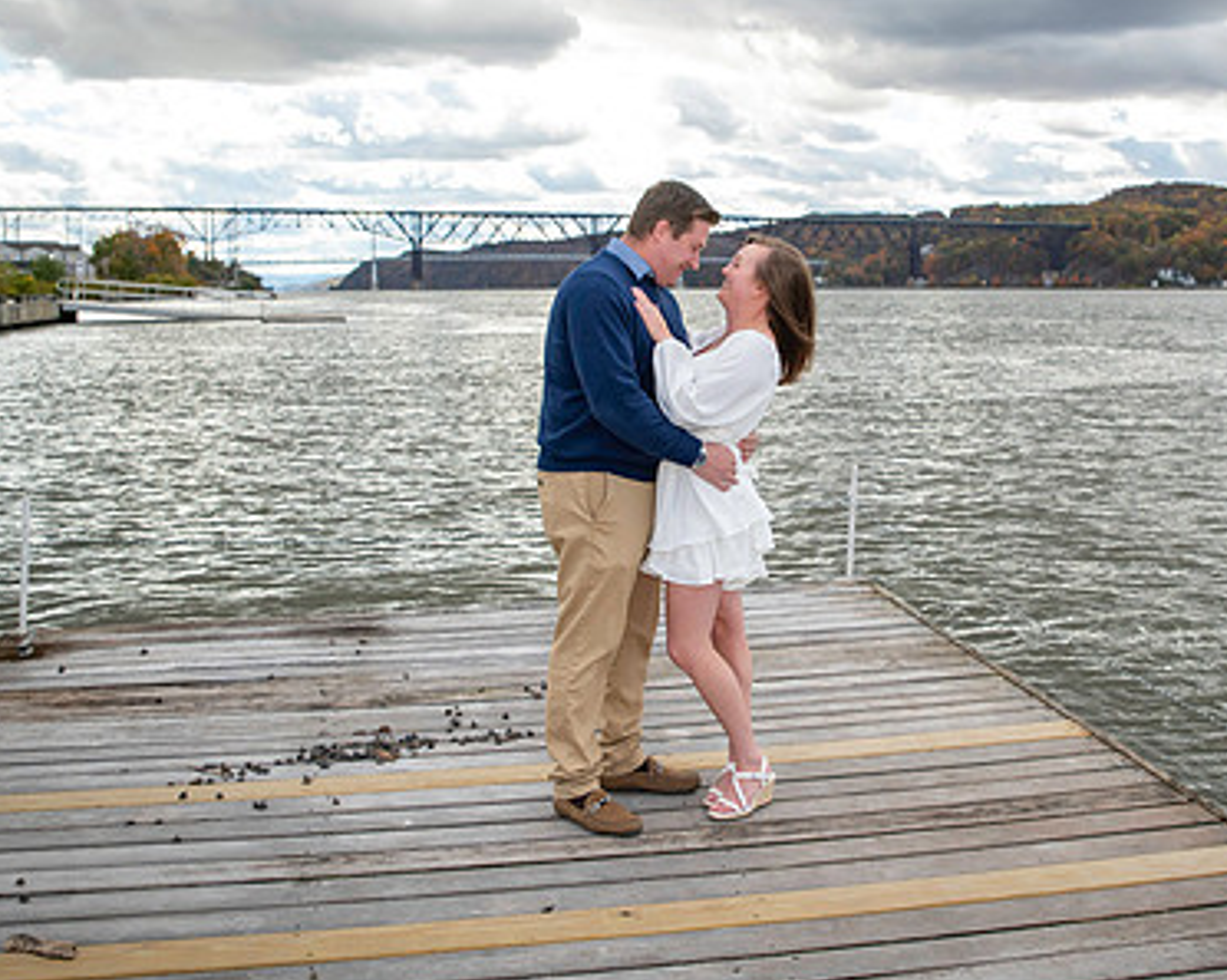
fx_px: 1415
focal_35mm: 39
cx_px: 729
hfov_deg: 46.6
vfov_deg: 37.9
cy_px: 363
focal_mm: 26
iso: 1250
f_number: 3.5
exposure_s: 1/5000
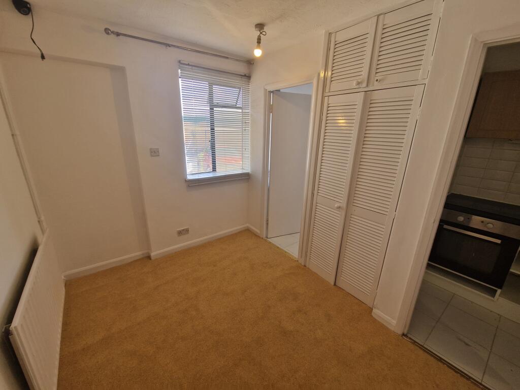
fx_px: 195
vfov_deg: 89.9
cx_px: 260
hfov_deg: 106.2
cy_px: 195
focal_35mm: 13
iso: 64
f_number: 2.2
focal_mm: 2.2
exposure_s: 1/100
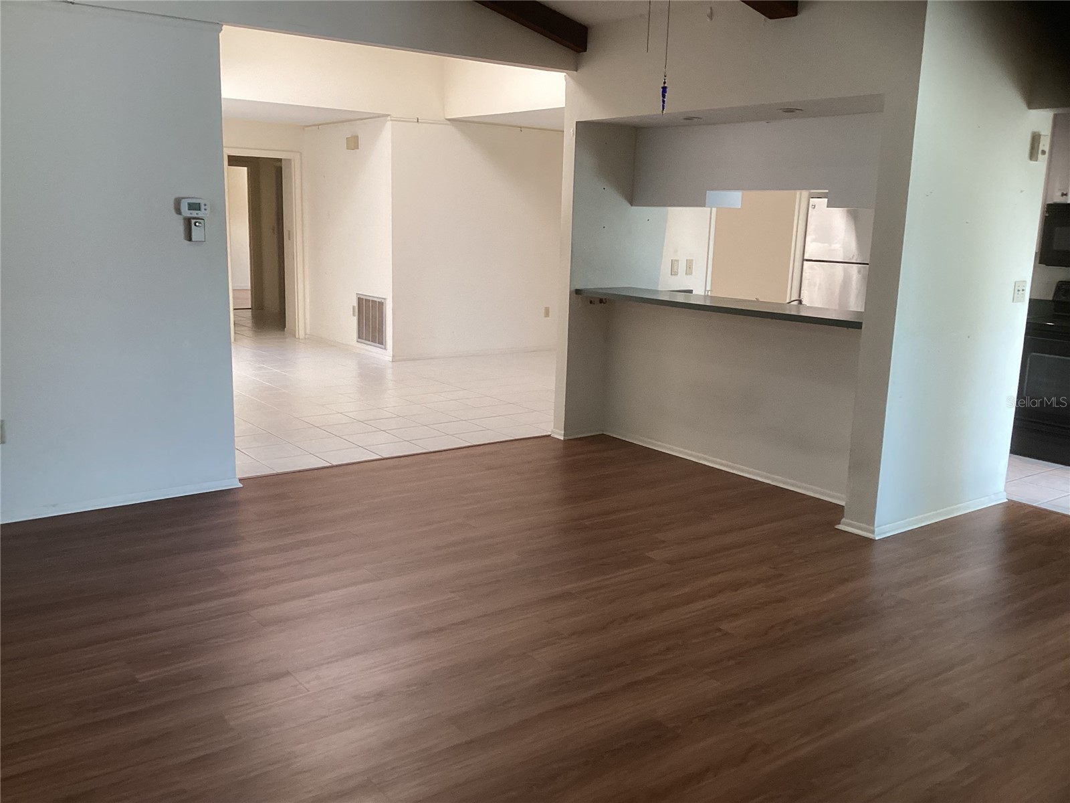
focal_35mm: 31
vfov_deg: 45.4
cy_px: 402
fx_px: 958
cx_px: 535
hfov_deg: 58.4
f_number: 2.4
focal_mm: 3.3
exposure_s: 1/60
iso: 100
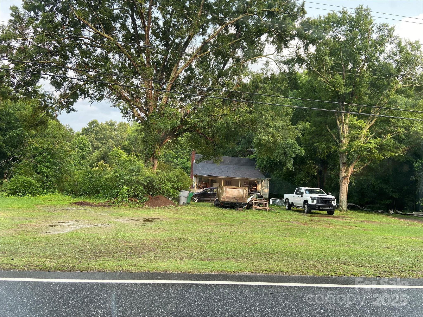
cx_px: 212
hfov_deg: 67.3
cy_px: 158
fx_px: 318
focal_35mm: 26
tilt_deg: +3.6
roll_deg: -3.6
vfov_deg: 53.1
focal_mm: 4.25
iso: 32
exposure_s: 1/206
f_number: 1.8
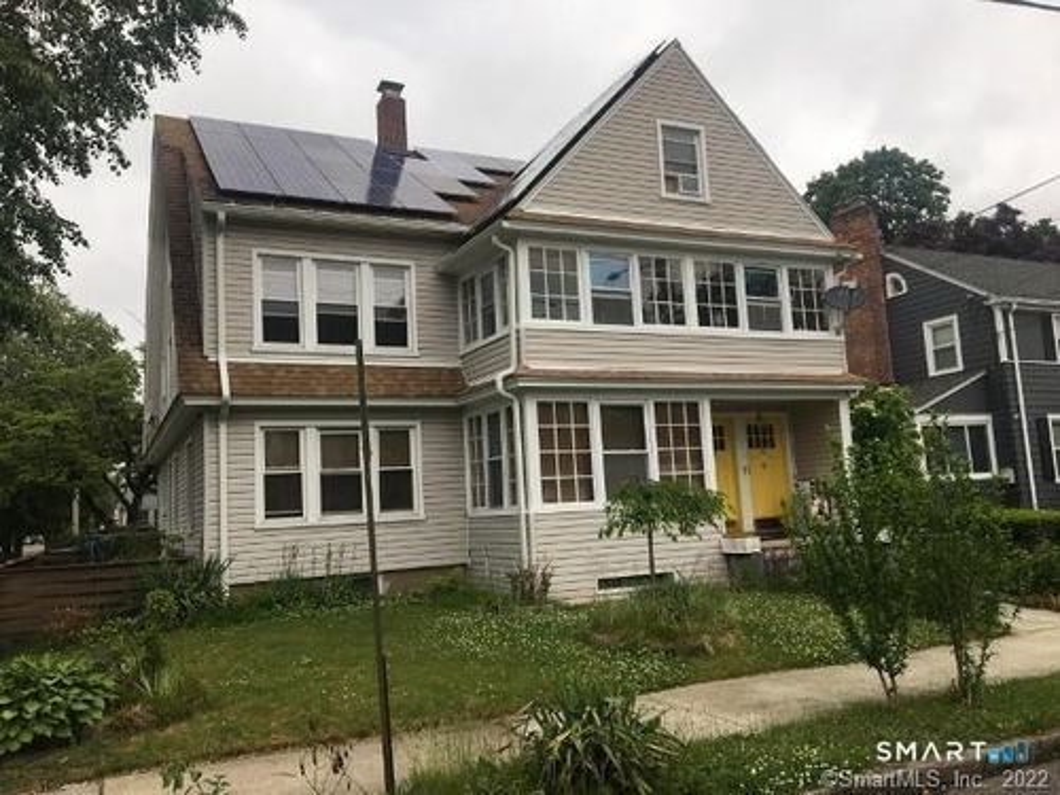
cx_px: 530
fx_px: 888
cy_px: 398
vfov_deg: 48.2
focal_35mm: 29
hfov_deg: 61.7
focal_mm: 4.15
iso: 32
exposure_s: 1/1350
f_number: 2.2
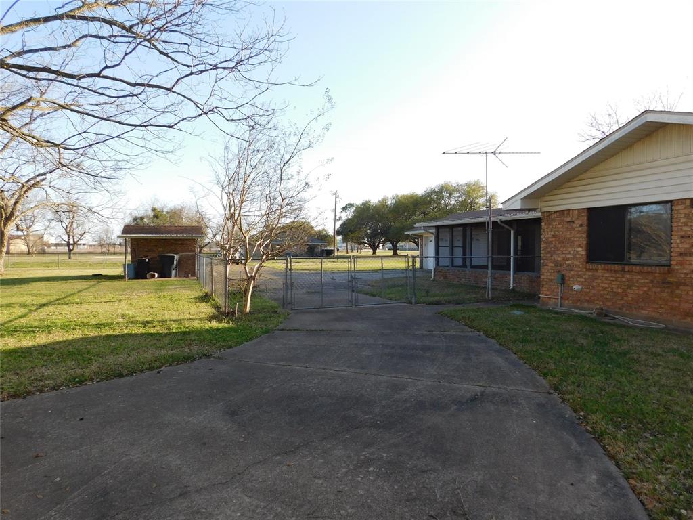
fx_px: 460
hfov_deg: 73.9
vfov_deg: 58.9
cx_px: 346
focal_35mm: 23
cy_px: 260
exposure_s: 1/500
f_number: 3
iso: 125
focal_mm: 4
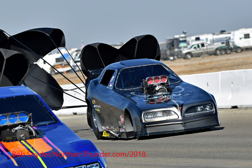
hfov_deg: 6.9
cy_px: 84
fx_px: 2101
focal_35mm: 300
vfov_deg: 4.6
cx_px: 126
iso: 160
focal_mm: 200
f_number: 5.6
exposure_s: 1/1250
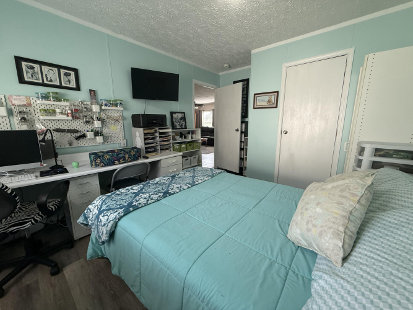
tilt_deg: -10.2
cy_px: 155
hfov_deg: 102.1
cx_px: 206
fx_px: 167
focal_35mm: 14
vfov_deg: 85.7
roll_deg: -0.4
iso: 200
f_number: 2.2
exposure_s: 1/120
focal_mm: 2.22
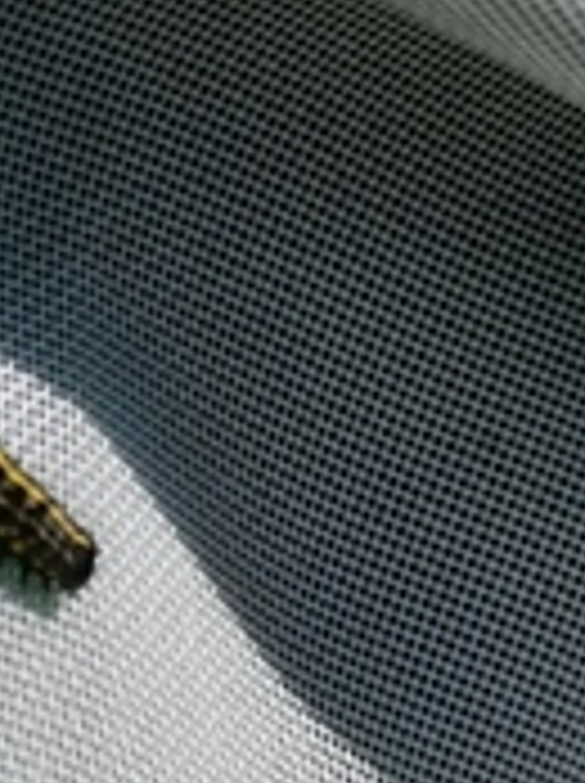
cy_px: 279
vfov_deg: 9.6
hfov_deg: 7.2
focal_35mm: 206
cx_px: 68
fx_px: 4653
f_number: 1.8
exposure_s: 1/2304
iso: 50
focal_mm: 4.75
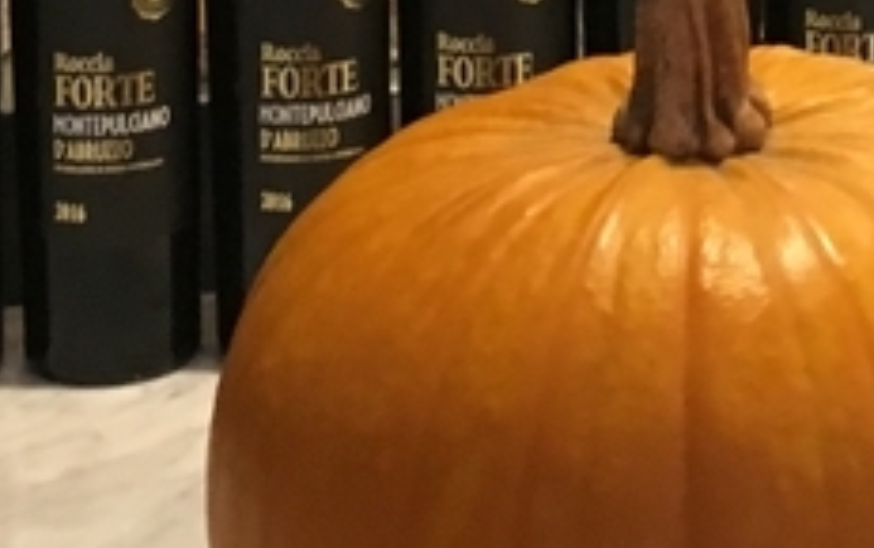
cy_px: -529
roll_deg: +0.9
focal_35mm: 136
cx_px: 810
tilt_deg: -4.3
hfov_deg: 15.2
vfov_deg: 9.1
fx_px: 3243
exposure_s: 1/30
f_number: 2.2
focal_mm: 4.15
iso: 200
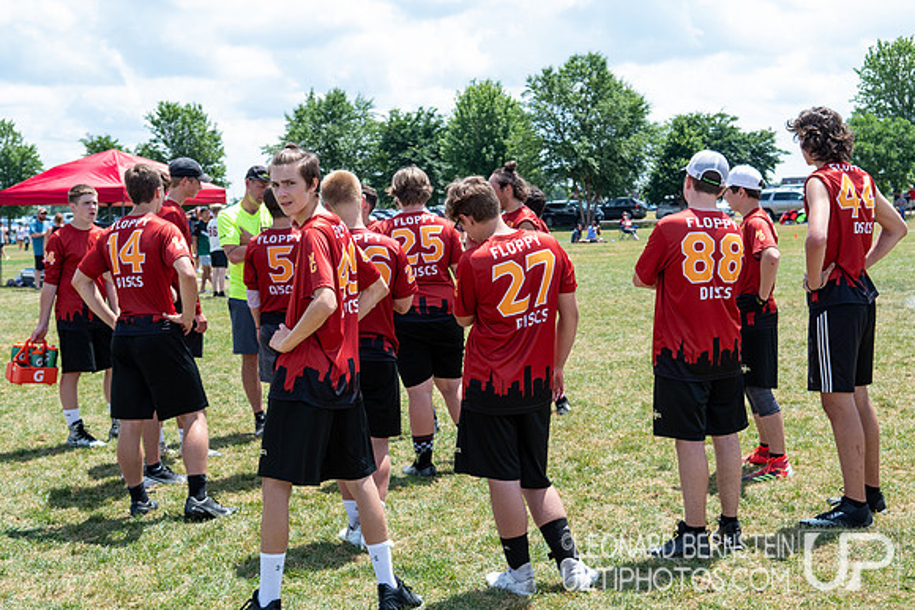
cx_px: 458
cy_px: 305
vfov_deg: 23.8
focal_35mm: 57
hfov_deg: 35.0
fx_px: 1449
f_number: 4.5
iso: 400
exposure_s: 1/1000
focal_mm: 38
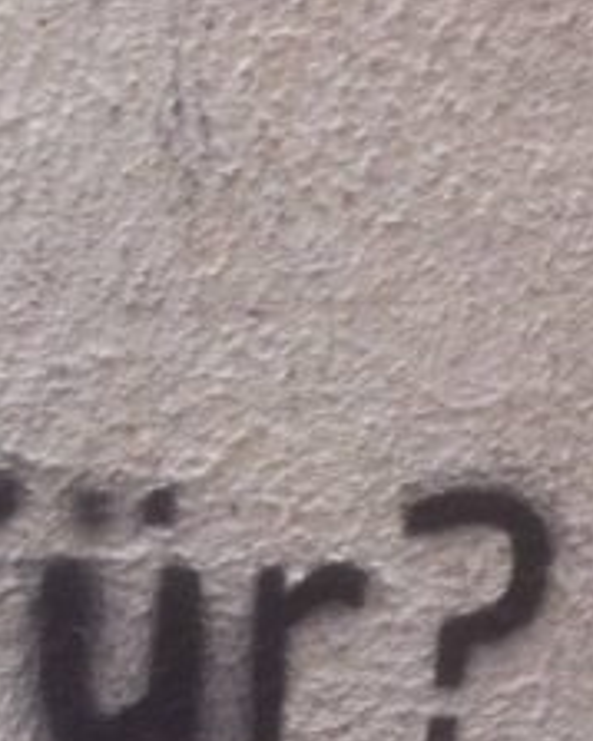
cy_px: 777
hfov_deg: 9.9
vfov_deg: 12.2
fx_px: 3425
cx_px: 68
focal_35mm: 156
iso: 100
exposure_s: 1/60
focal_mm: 3.85
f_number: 2.8
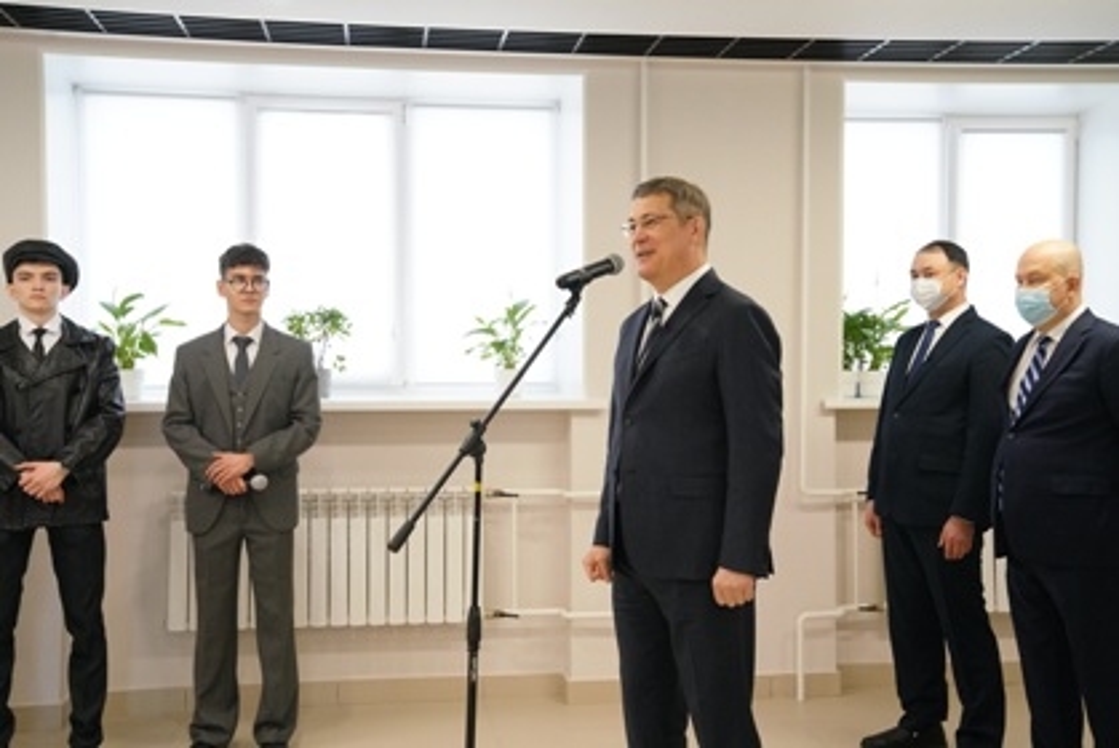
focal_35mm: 44
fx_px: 1369
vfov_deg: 30.6
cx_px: 560
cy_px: 374
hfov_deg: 44.5
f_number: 6.3
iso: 5000
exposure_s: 1/200
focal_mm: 44
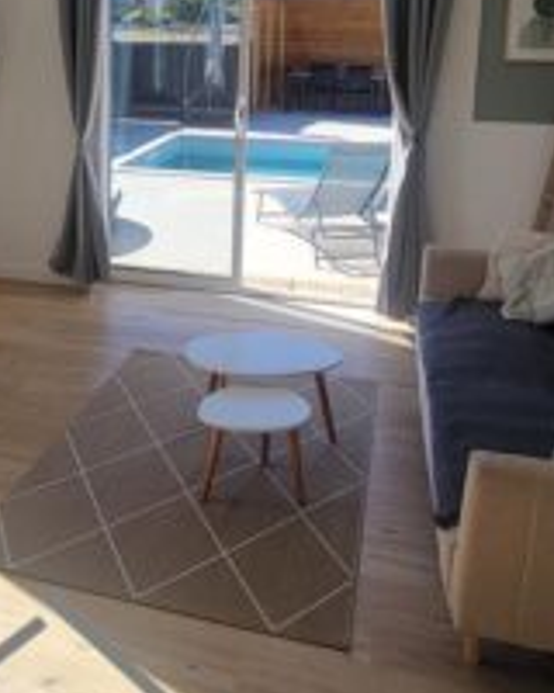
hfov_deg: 39.0
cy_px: 149
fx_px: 758
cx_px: 135
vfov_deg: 46.7
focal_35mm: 37
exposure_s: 1/507
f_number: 2.2
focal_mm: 2.2
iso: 50
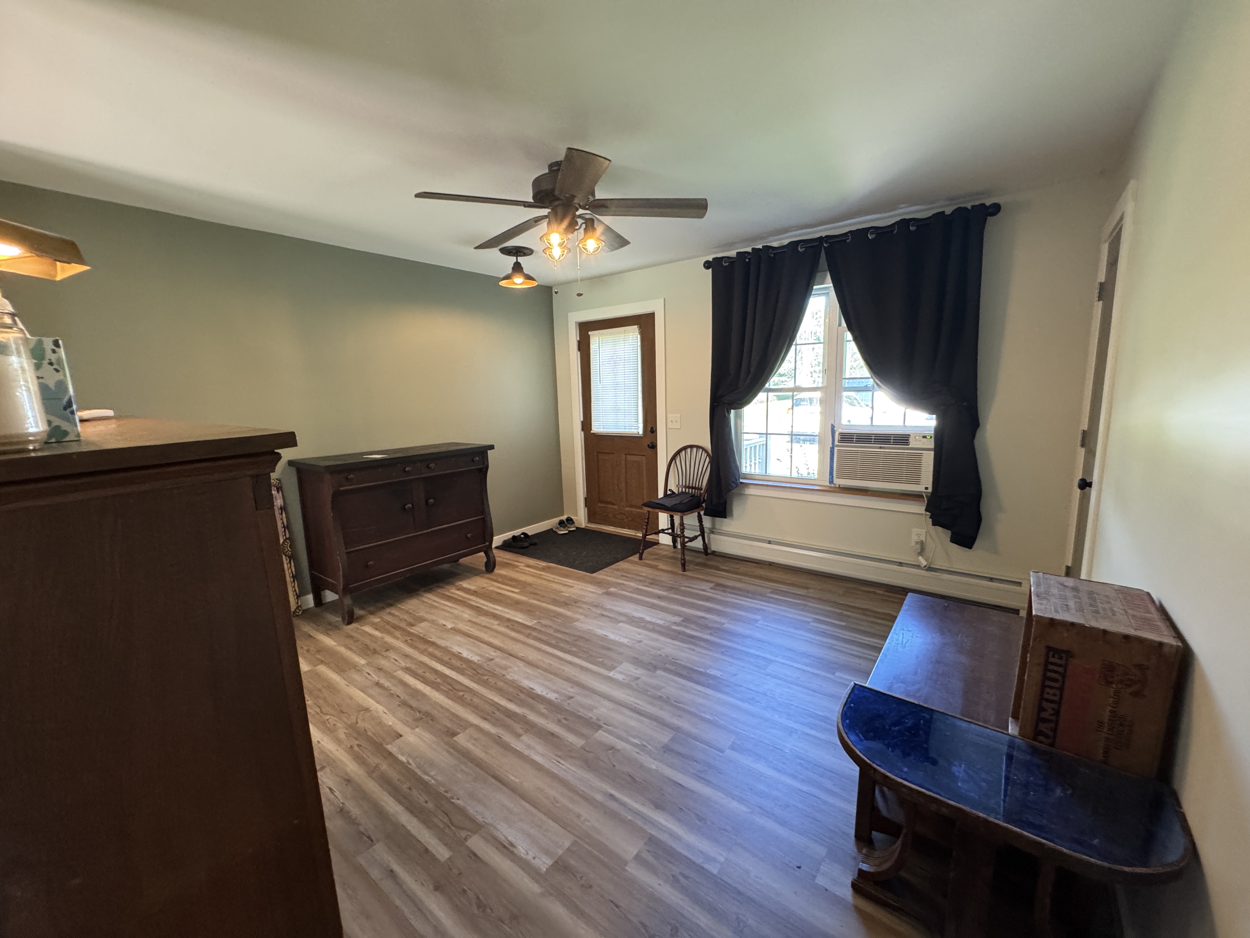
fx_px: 506
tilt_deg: -9.2
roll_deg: +1.0
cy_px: 469
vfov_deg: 85.7
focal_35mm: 14
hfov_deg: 102.1
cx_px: 625
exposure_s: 1/60
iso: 320
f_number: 2.2
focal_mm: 2.22
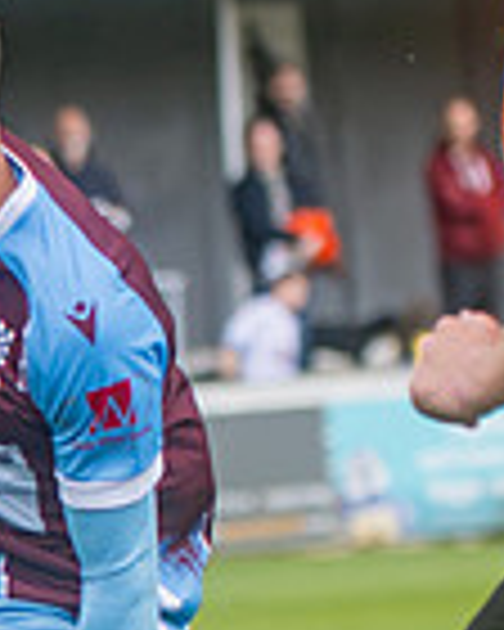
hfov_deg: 1.8
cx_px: -794
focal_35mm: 842
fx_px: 15700
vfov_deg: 2.3
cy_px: 820
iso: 450
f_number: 2.8
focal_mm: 120
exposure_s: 1/1250
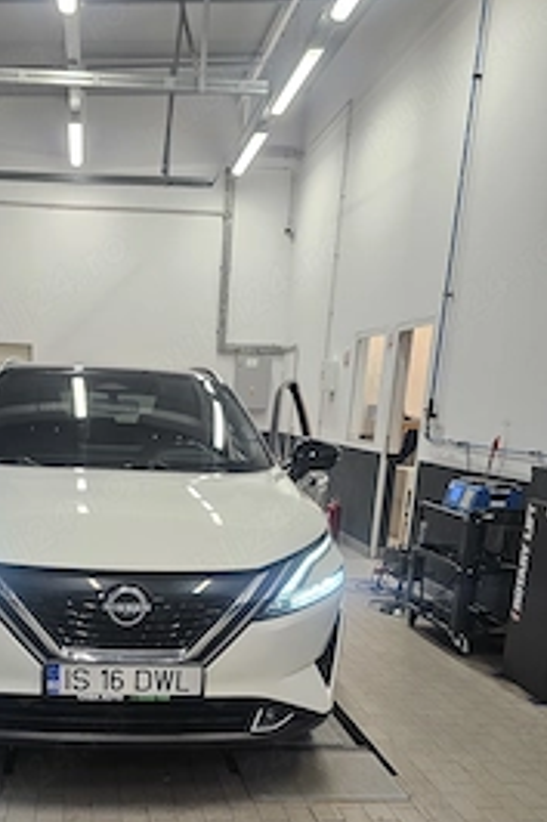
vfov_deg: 51.3
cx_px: 136
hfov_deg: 36.0
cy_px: 596
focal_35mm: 36
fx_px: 822
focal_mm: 6.3
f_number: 1.7
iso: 80
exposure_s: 1/50
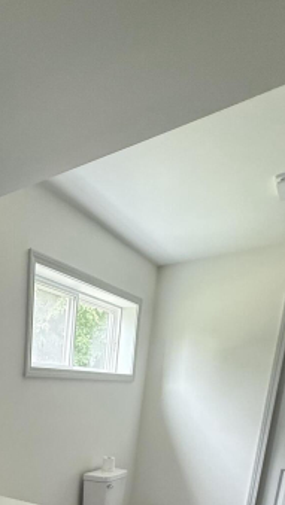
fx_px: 403
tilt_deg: -12.1
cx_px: -36
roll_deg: -1.3
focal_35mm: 30
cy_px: 486
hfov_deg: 33.5
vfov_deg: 53.1
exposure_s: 1/120
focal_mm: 2.22
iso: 640
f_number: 2.2
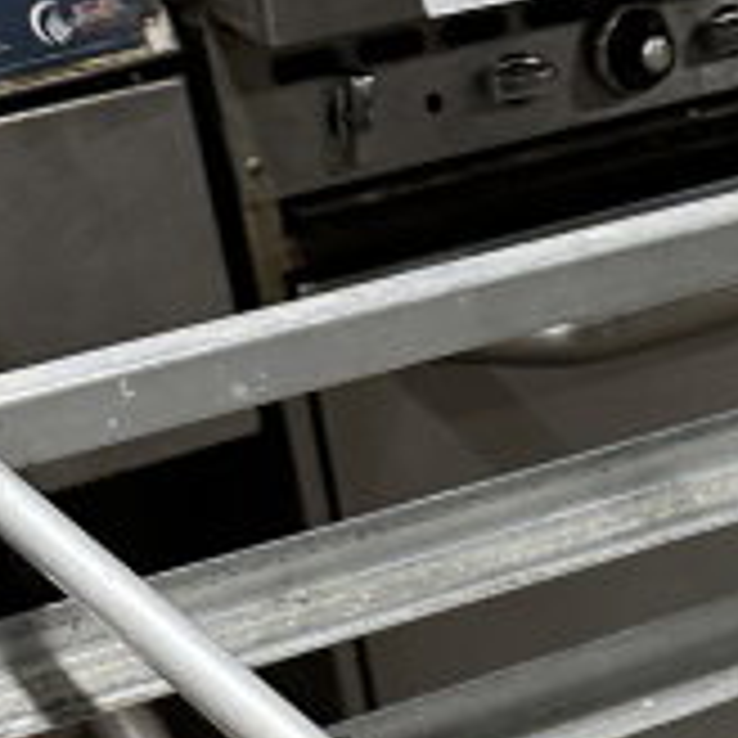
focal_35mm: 105
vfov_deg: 13.2
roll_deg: +3.6
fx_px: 2533
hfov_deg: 15.7
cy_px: 1663
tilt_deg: -42.7
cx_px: 968
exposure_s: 1/60
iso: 250
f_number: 1.78
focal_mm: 6.86
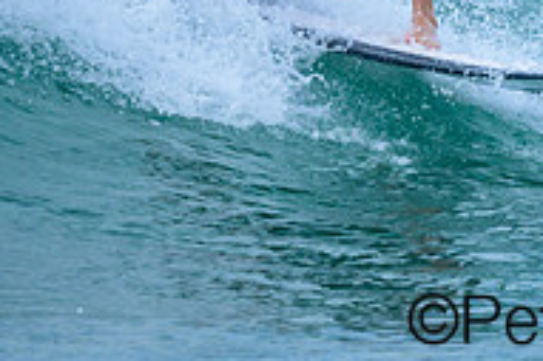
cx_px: 620
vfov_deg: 0.4
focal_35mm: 3257
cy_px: -275
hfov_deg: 0.6
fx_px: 49083
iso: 450
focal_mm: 800
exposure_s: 1/3200
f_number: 6.3
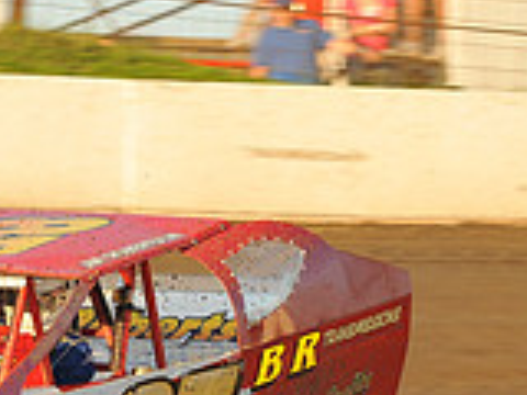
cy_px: 349
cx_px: -112
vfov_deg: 3.6
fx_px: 6348
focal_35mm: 417
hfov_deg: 4.7
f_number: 8
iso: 400
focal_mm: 120
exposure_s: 1/320
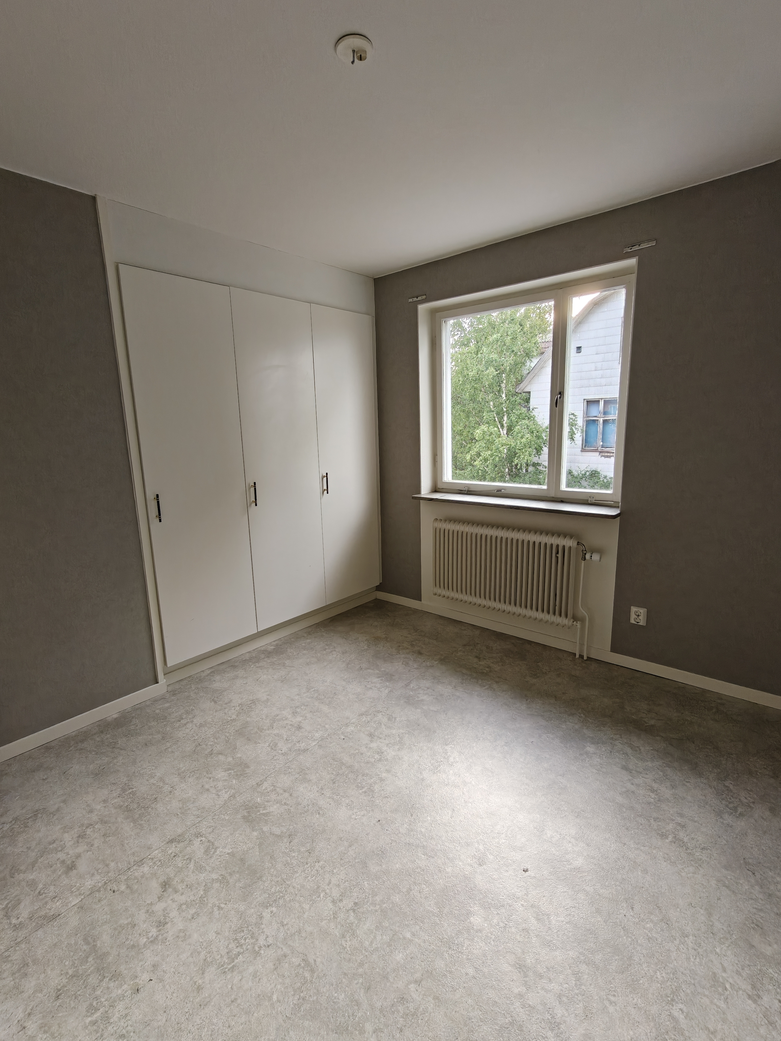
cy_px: 520
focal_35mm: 16
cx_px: 390
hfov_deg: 78.1
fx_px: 481
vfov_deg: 94.5
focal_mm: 2.31
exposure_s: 1/100
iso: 160
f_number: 2
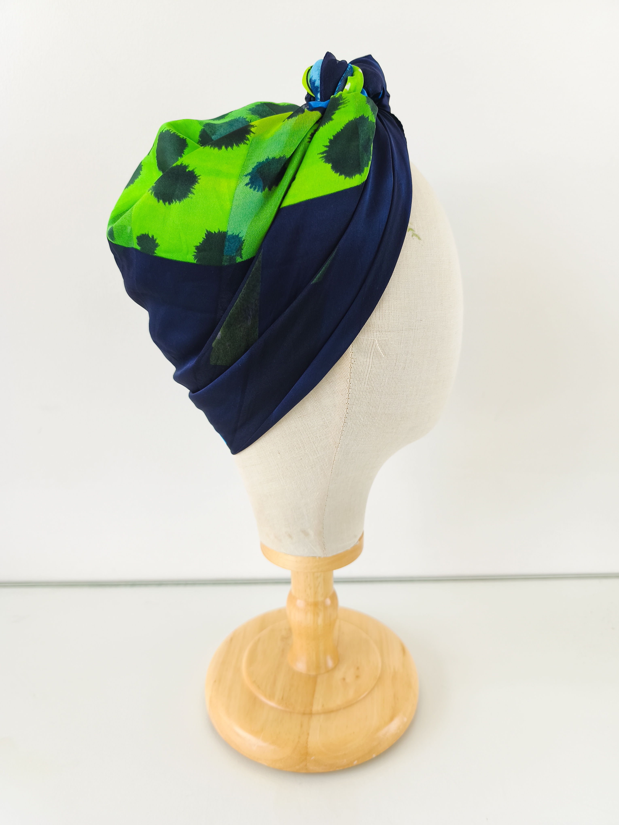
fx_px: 548
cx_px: 310
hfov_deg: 58.9
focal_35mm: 23
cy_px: 412
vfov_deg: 73.9
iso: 50
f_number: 1.65
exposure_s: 1/30
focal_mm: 6.14
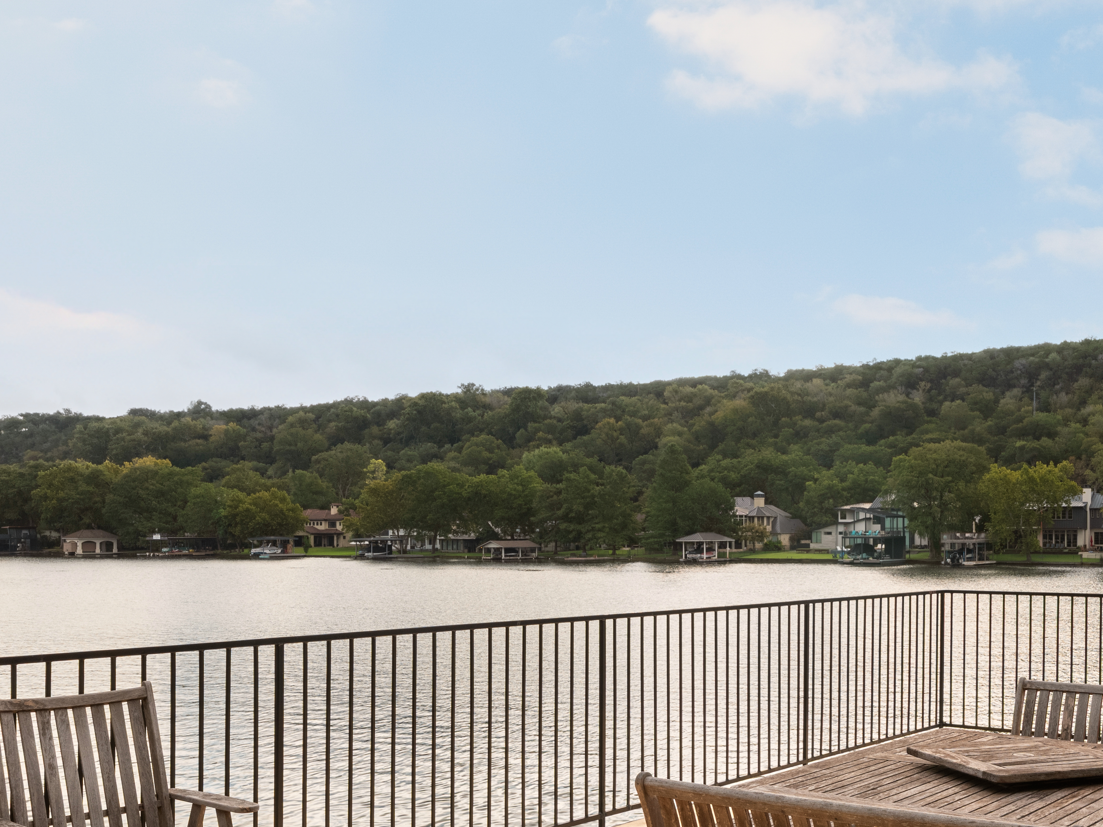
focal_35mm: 38
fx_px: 1211
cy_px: 486
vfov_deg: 37.6
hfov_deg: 47.3
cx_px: 821
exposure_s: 1/50
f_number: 13
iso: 400
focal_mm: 22.1
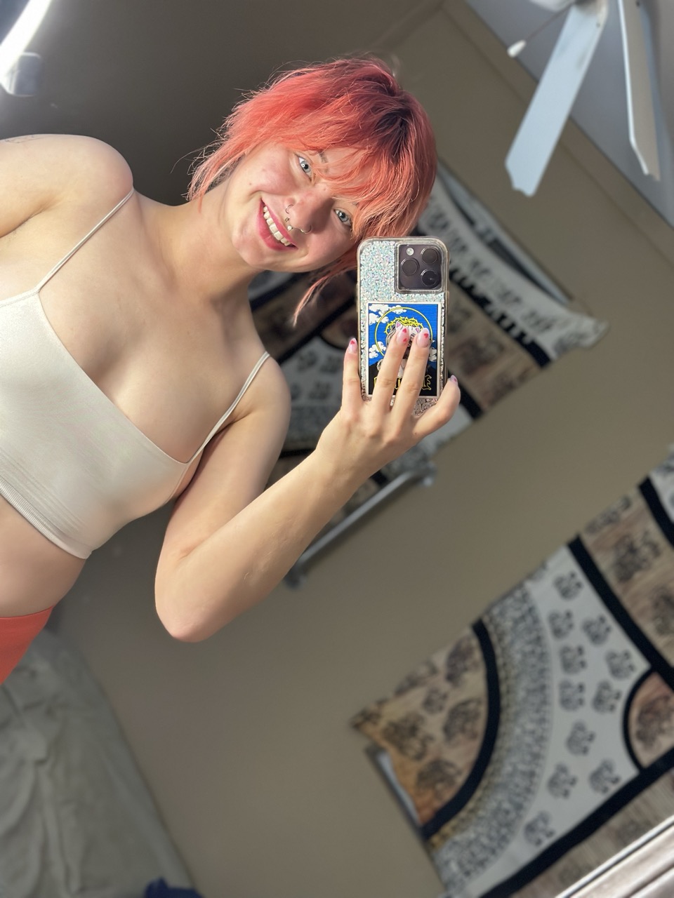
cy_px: 449
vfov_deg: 39.7
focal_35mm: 48
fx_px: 1246
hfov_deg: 30.3
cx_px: 337
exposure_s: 1/40
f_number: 1.78
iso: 400
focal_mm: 6.86
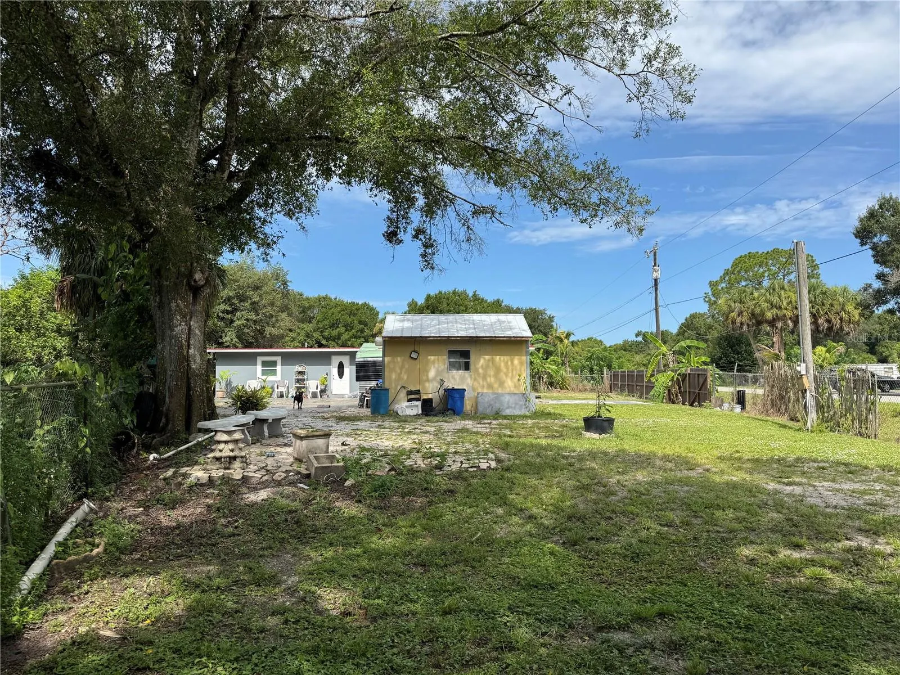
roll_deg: +0.2
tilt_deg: +3.2
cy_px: 338
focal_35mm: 24
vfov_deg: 56.8
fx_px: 624
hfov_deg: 71.6
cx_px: 450
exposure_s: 1/3597
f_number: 1.78
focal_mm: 6.76
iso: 80
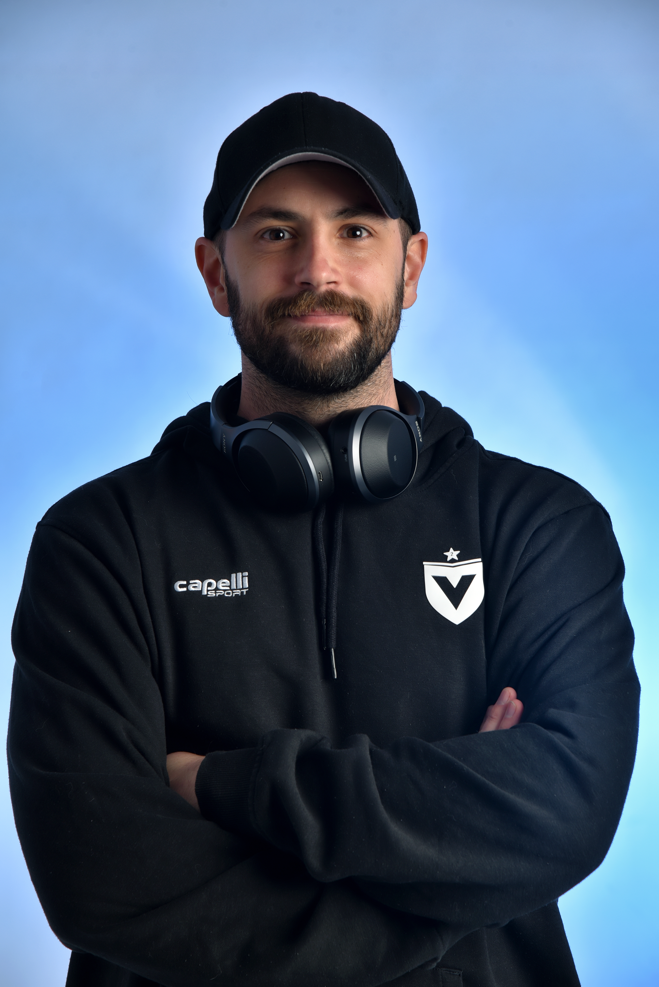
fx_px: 3292
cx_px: 330
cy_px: 494
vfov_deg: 17.1
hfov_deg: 11.4
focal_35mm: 120
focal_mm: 120
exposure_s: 1/125
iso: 100
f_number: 7.1
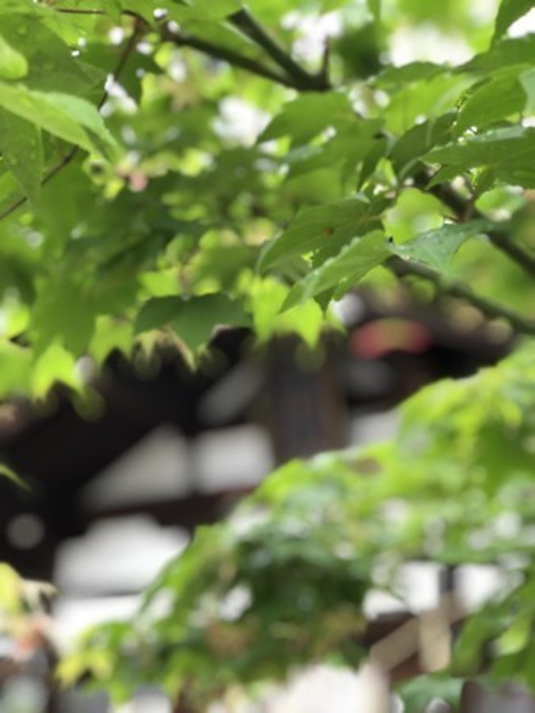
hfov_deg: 25.7
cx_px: 268
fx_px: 1173
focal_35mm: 57
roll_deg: -3.1
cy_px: 356
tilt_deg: +20.7
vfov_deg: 33.8
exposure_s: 1/60
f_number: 2.8
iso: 25
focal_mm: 6.6
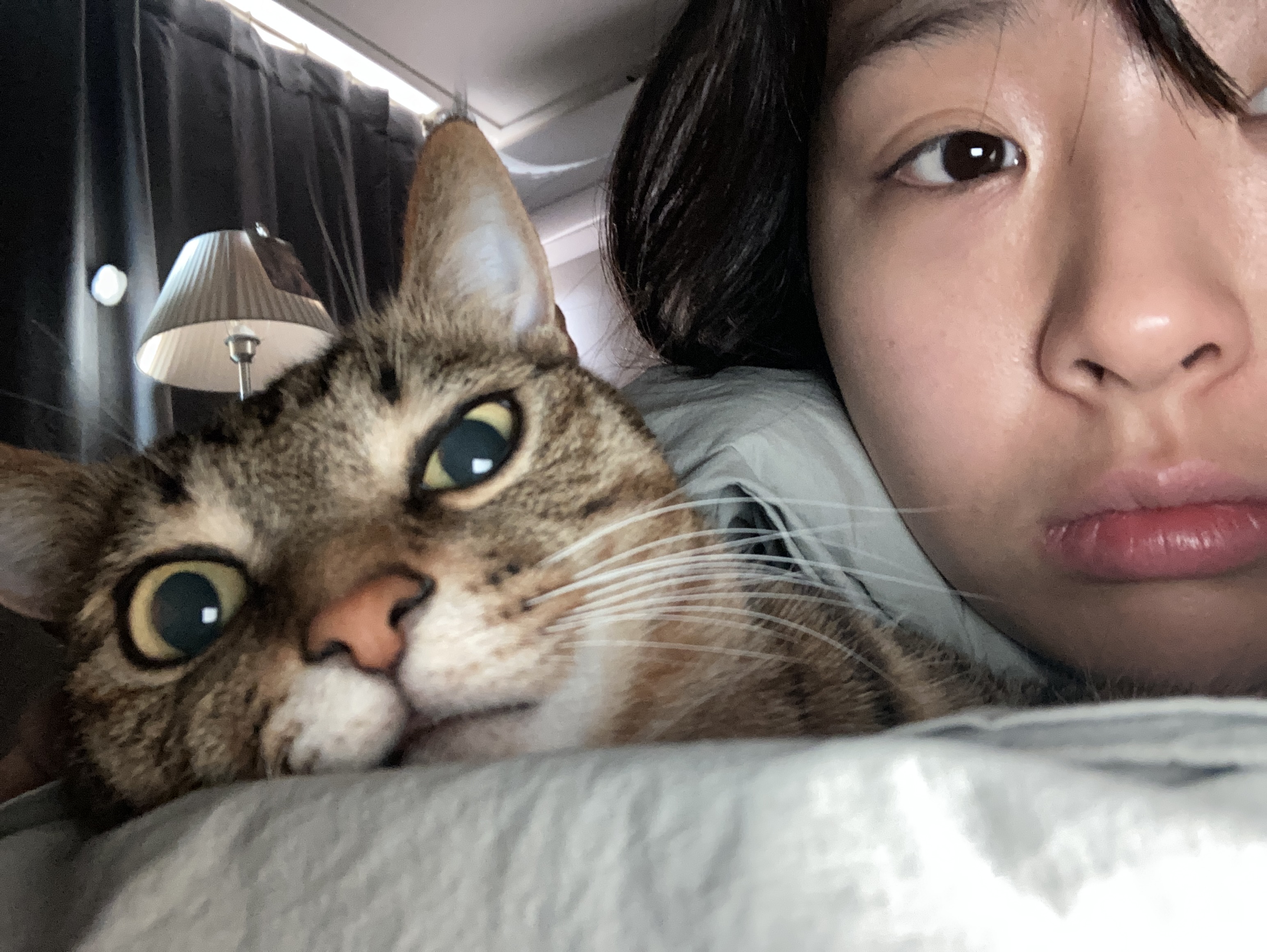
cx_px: 634
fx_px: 1172
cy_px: 476
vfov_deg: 44.2
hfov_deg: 56.8
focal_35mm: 32
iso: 250
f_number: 2.2
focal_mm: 2.87
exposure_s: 1/21
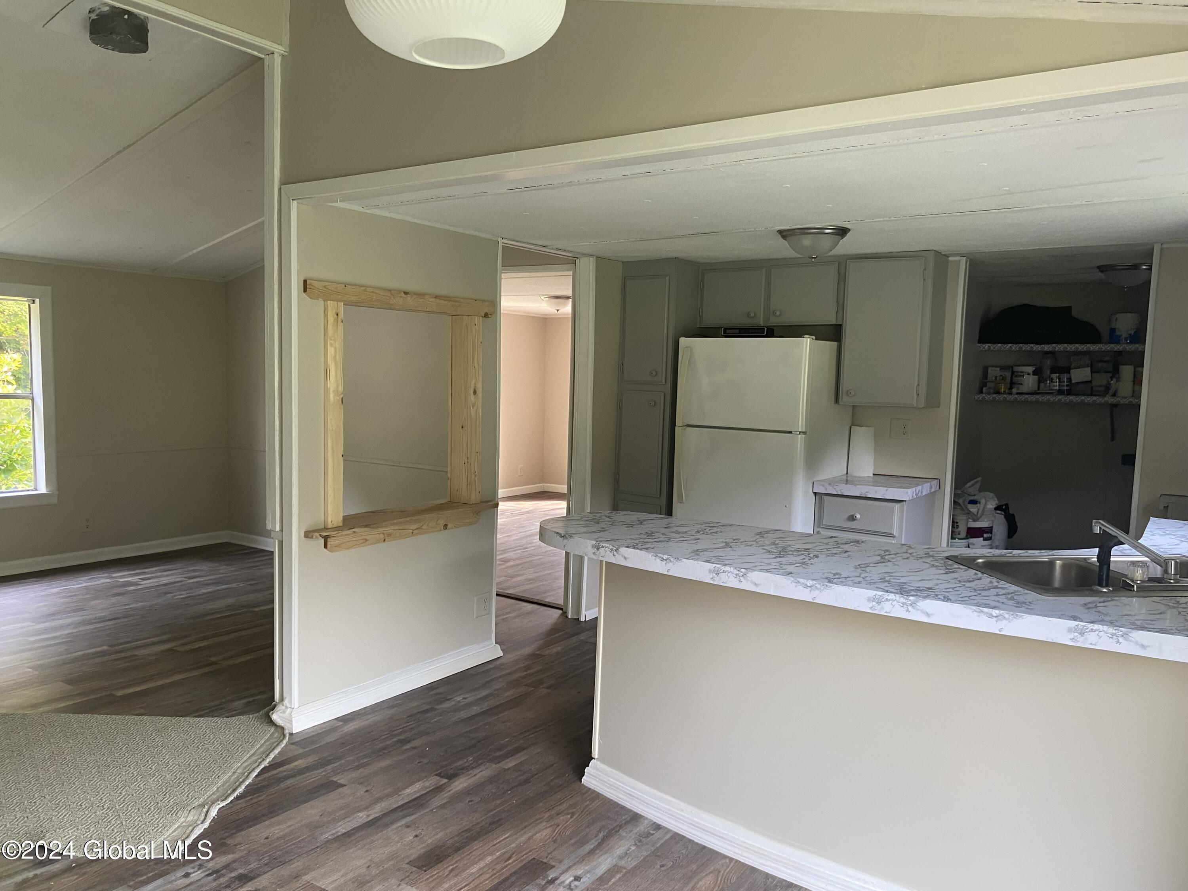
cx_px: 594
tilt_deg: -5.9
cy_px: 446
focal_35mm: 26
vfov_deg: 53.1
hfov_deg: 67.3
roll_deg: -0.4
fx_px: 892
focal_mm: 4.25
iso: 125
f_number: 1.8
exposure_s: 1/89
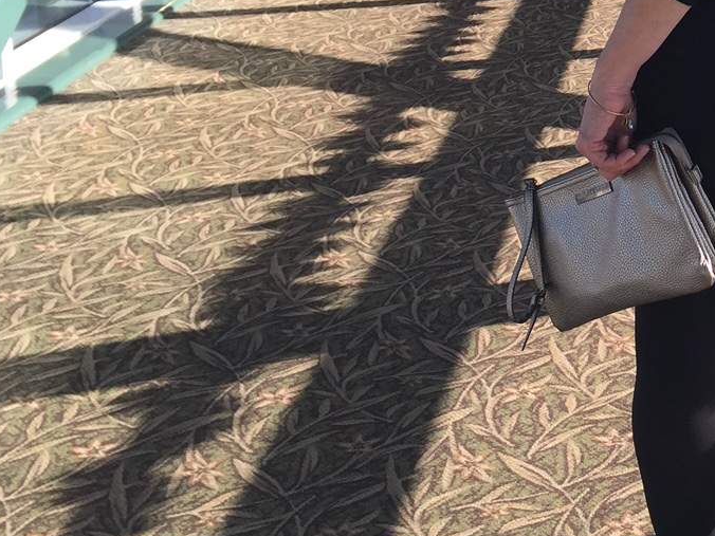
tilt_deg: -15.0
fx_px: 1446
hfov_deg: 25.2
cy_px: -11
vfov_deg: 20.3
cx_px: 837
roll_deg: -2.2
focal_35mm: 70
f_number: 2.2
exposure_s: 1/482
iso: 32
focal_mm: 4.15
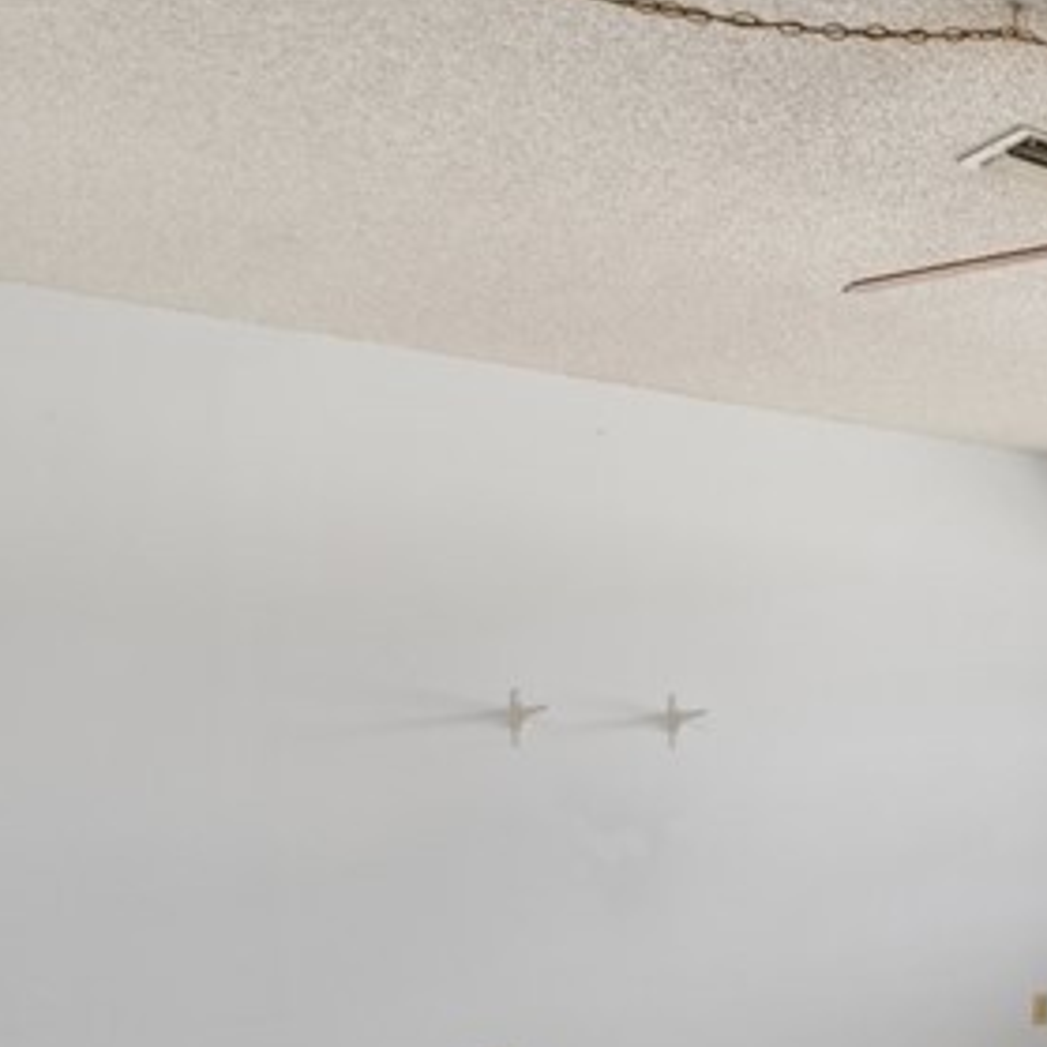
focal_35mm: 43
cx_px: 1462
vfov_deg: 38.5
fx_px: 1471
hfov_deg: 29.1
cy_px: 741
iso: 400
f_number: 11
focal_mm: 13
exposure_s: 1/3
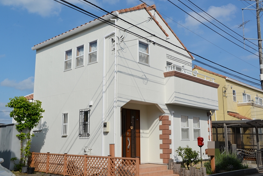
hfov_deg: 49.5
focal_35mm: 39
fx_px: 285
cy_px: 89
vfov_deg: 34.2
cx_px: 129
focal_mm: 38
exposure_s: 1/400
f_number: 10
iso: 100
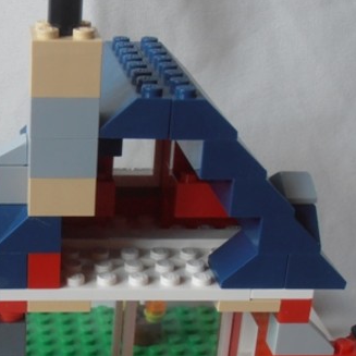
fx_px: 1047
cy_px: 291
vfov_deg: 19.1
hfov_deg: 18.8
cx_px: 13
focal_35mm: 90
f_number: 3.9
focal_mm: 6.61
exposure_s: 1/80
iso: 80
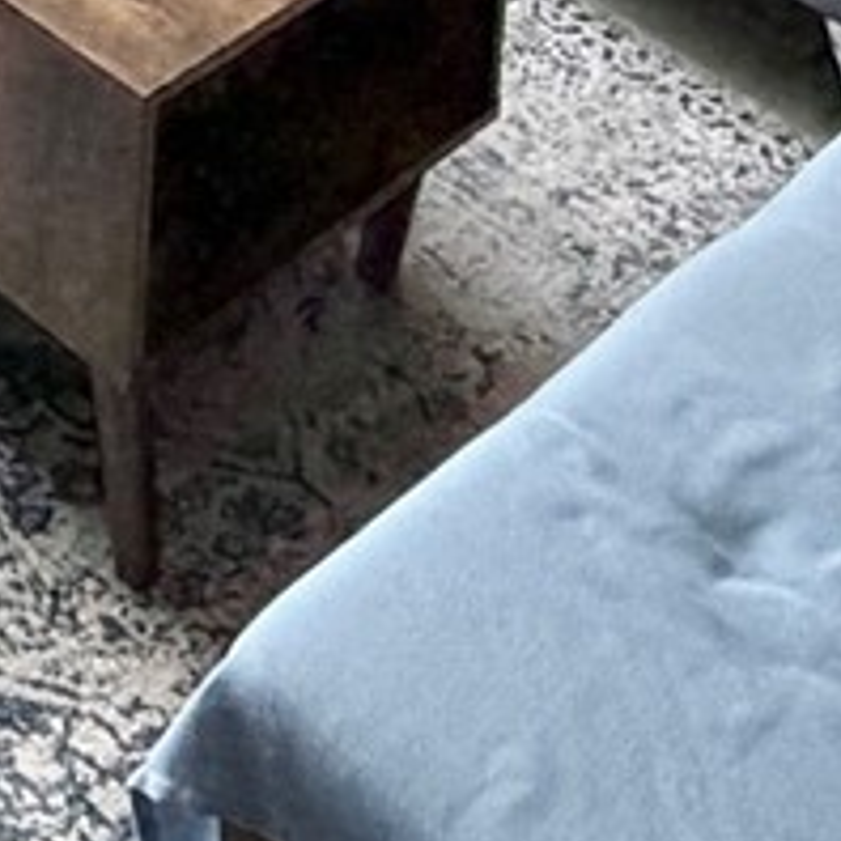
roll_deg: -1.1
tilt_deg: -8.1
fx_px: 2749
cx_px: -510
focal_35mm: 100
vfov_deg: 12.1
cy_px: -1436
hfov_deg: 15.7
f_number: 2.2
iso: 250
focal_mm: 2.22
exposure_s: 1/120
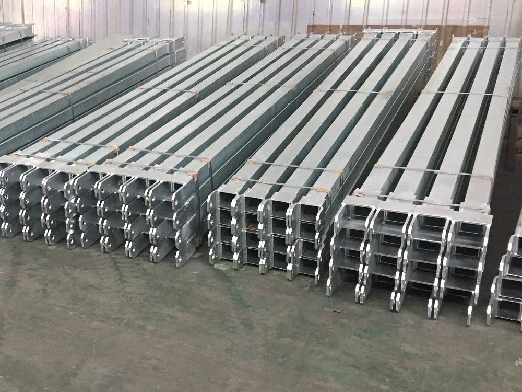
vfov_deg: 48.2
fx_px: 437
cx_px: 261
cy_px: 196
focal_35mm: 29
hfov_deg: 61.7
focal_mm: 4.15
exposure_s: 1/33
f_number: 2.2
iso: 200
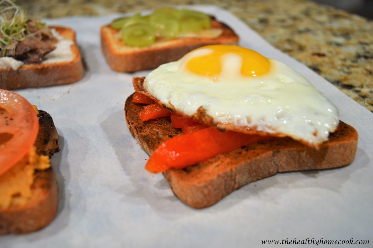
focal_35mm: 42
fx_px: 435
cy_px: 124
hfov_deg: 46.4
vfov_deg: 31.8
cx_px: 186
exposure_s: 1/20
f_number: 4.5
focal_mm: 28
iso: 400
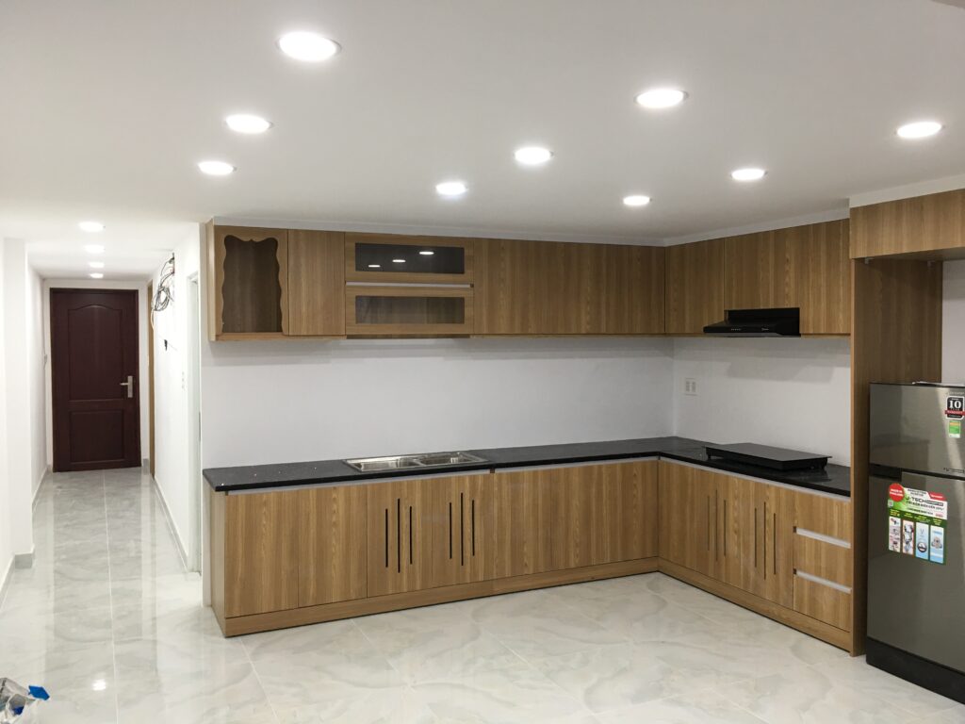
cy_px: 362
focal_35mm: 29
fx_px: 808
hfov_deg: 61.7
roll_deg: +0.2
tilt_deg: -1.1
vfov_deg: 48.2
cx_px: 482
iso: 40
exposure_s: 1/17
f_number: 2.2
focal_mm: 4.15
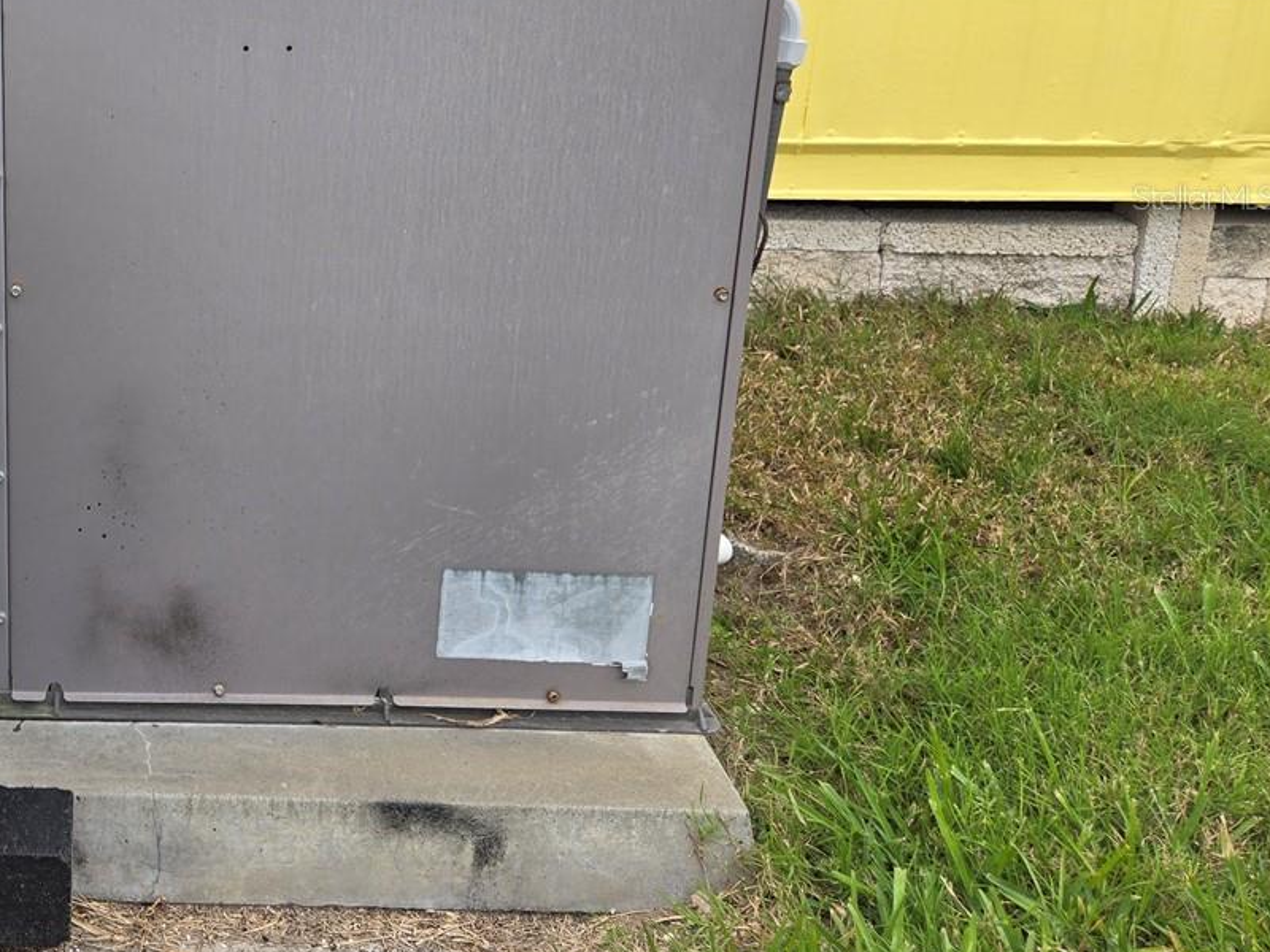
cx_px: 13
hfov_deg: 37.1
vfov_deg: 30.8
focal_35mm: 46
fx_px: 1688
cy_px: 197
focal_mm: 5.4
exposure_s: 1/603
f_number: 1.8
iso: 25
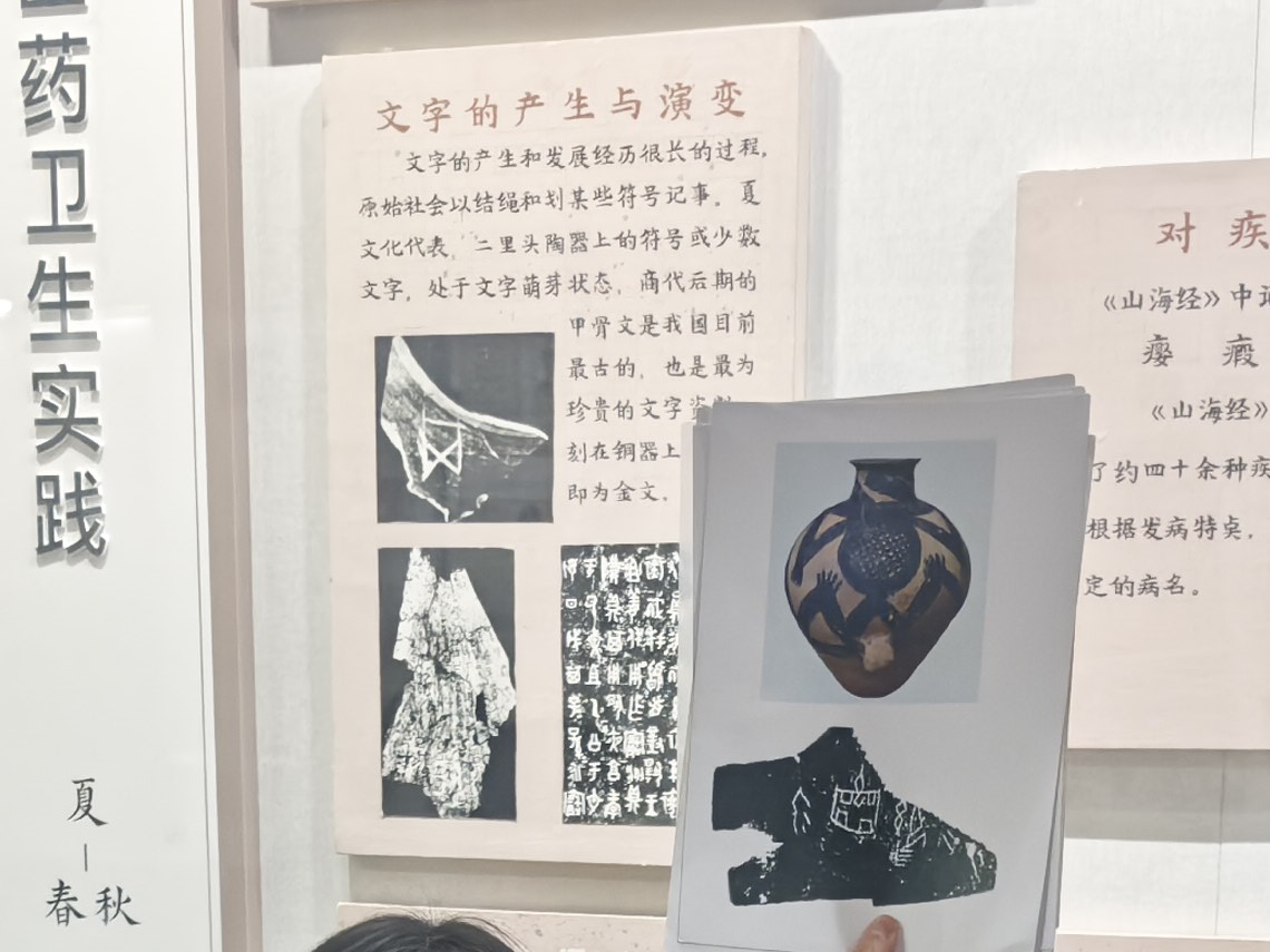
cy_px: 1629
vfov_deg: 13.8
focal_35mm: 97
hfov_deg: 20.2
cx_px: 606
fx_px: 3559
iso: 500
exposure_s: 1/119
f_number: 1.4
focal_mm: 6.98
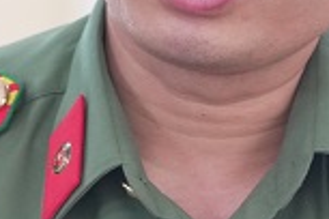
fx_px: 4295
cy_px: 236
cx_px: 105
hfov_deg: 4.4
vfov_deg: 2.9
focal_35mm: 470
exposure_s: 1/160
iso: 2000
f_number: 4
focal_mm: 70
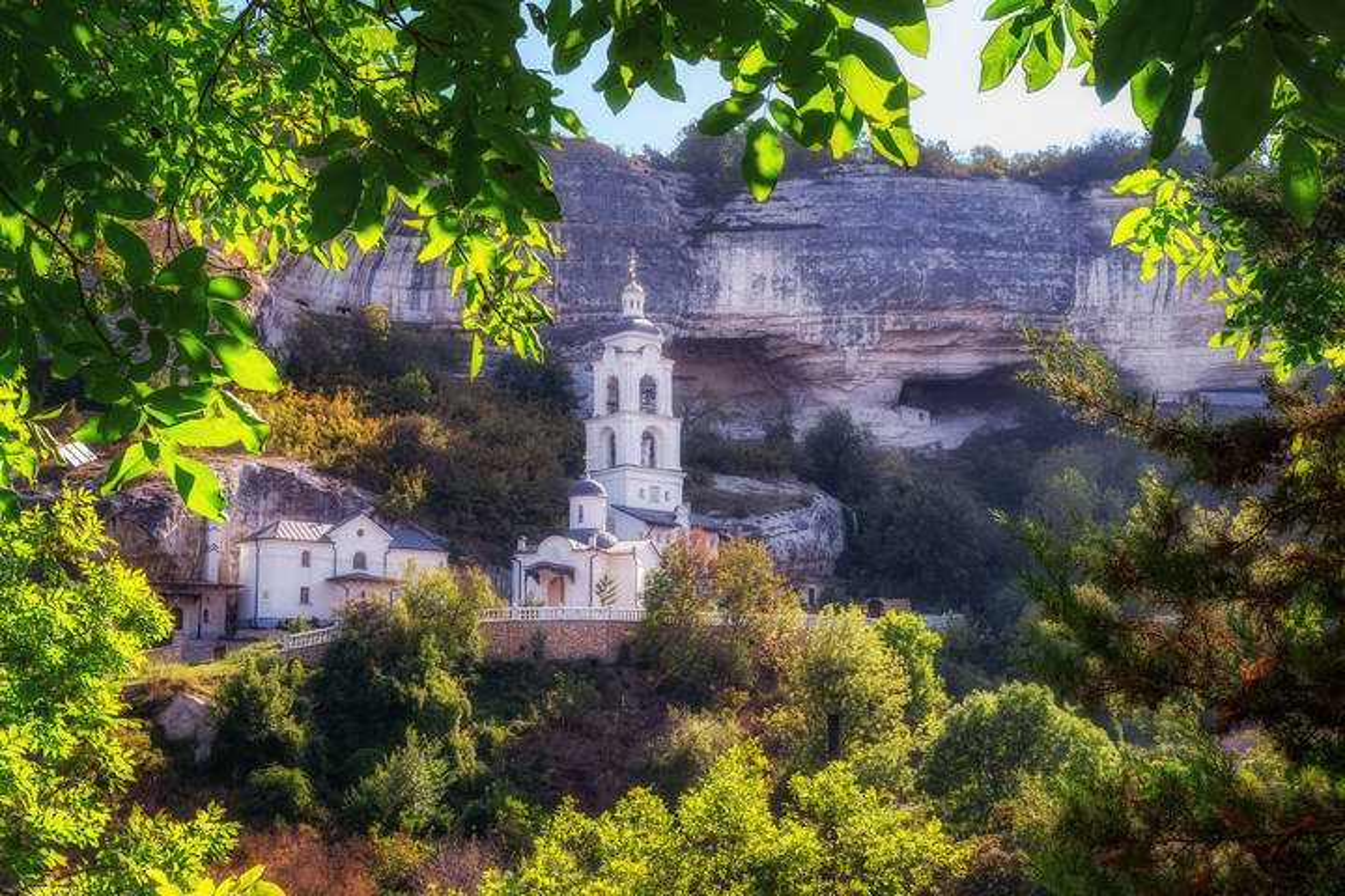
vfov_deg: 31.9
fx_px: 1569
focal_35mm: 42
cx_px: 672
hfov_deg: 46.4
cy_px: 448
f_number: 9
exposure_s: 1/100
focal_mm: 28
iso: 100
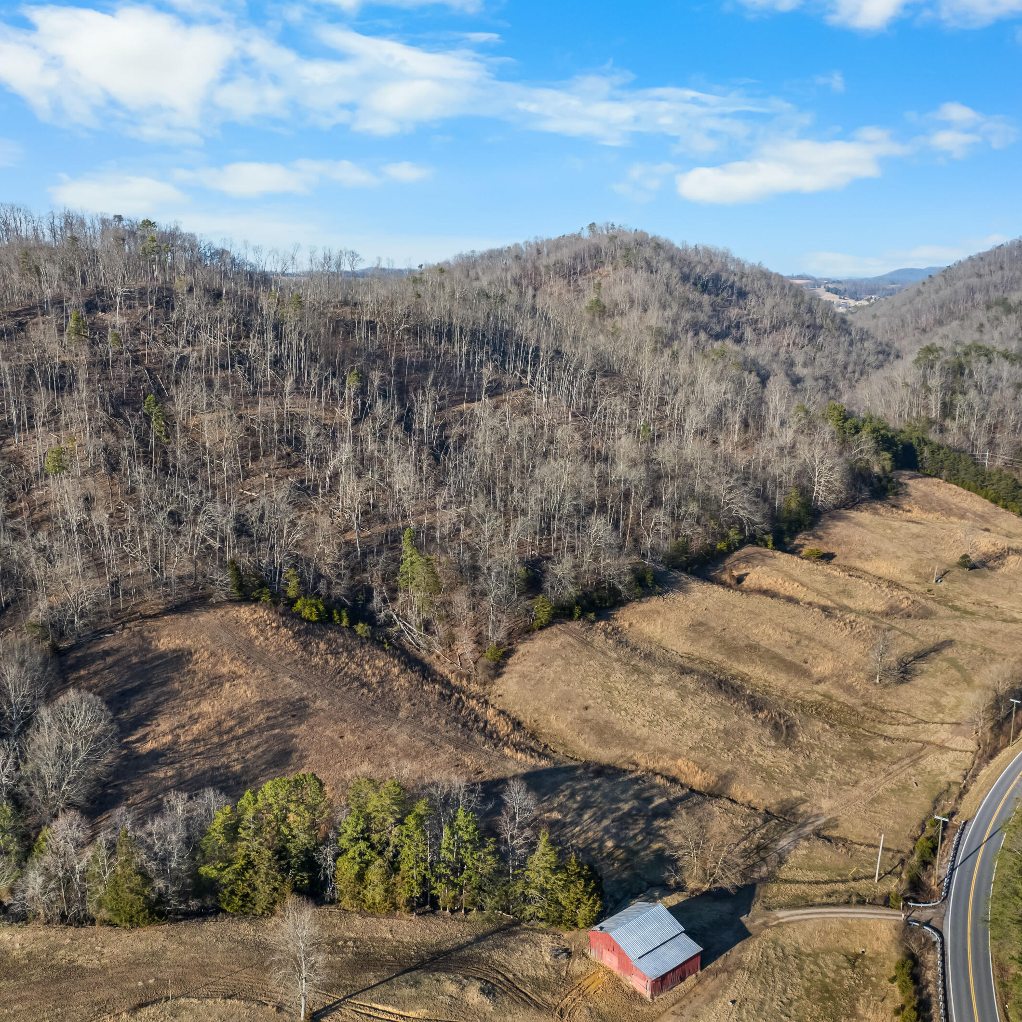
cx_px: 498
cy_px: 527
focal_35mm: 30
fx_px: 1002
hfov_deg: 54.0
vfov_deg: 54.0
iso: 150
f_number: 2.8
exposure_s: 1/160
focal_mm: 12.29
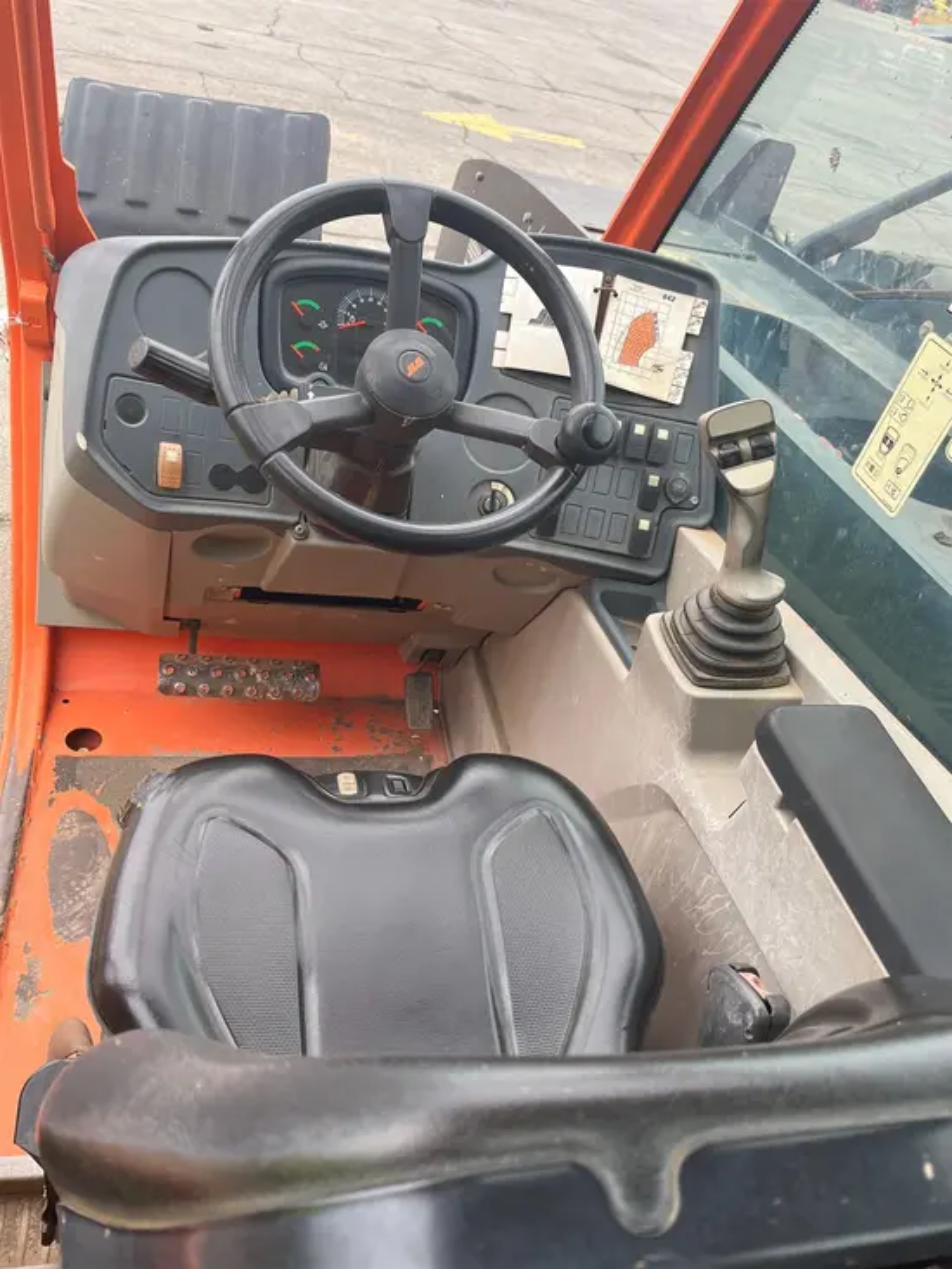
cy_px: 634
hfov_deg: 53.1
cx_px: 476
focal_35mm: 26
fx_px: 953
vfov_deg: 67.3
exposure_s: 1/339
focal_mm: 5.1
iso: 50
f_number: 1.6
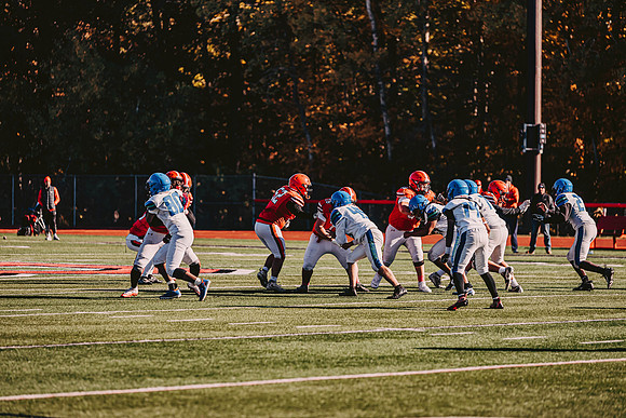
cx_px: 313
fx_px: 2957
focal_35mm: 170
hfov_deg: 12.1
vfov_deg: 8.1
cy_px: 209
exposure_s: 1/2500
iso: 250
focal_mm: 170
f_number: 3.2
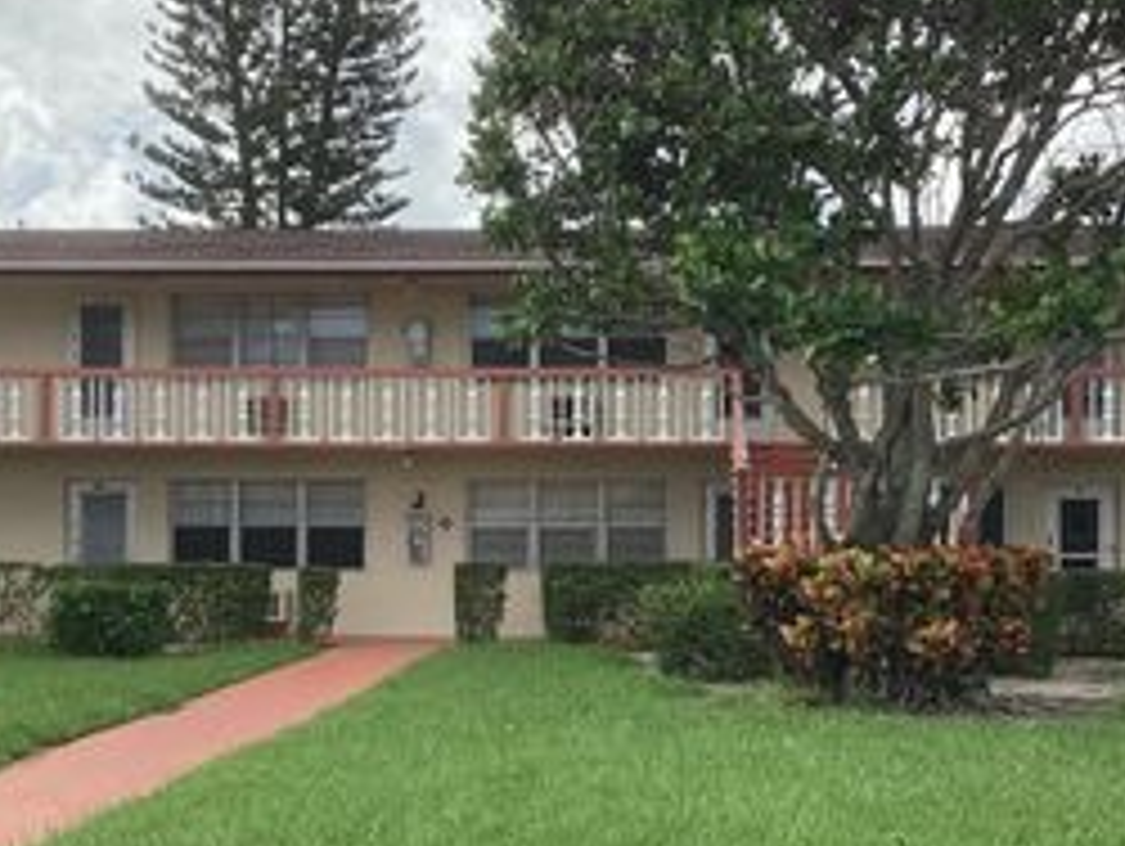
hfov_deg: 31.2
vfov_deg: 23.6
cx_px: 536
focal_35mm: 62
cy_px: 524
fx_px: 2017
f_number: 2.4
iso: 25
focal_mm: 3.3
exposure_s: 1/1087
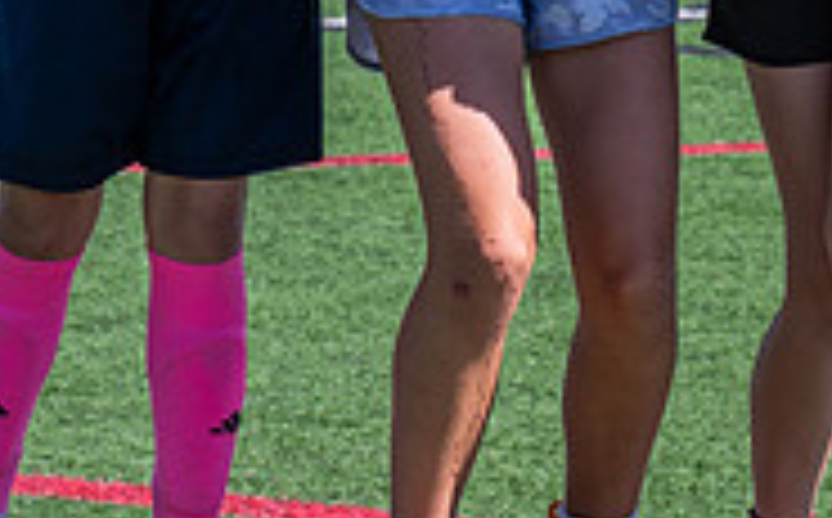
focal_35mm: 256
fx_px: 5796
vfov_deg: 5.1
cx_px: 812
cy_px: -278
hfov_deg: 8.2
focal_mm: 70
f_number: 5.6
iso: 200
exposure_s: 1/1000
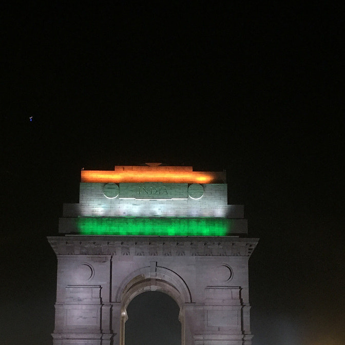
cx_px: 156
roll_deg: -1.1
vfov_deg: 27.3
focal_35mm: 61
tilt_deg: +8.8
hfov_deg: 28.1
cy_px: 297
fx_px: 688
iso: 160
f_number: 2.2
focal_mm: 4.15
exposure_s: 1/33
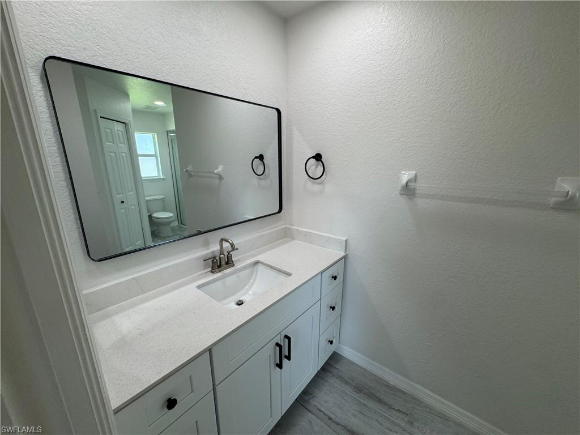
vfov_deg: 85.7
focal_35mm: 14
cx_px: 290
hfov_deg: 102.1
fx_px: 235
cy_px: 218
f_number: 2.2
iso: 80
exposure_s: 1/120
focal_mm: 2.22
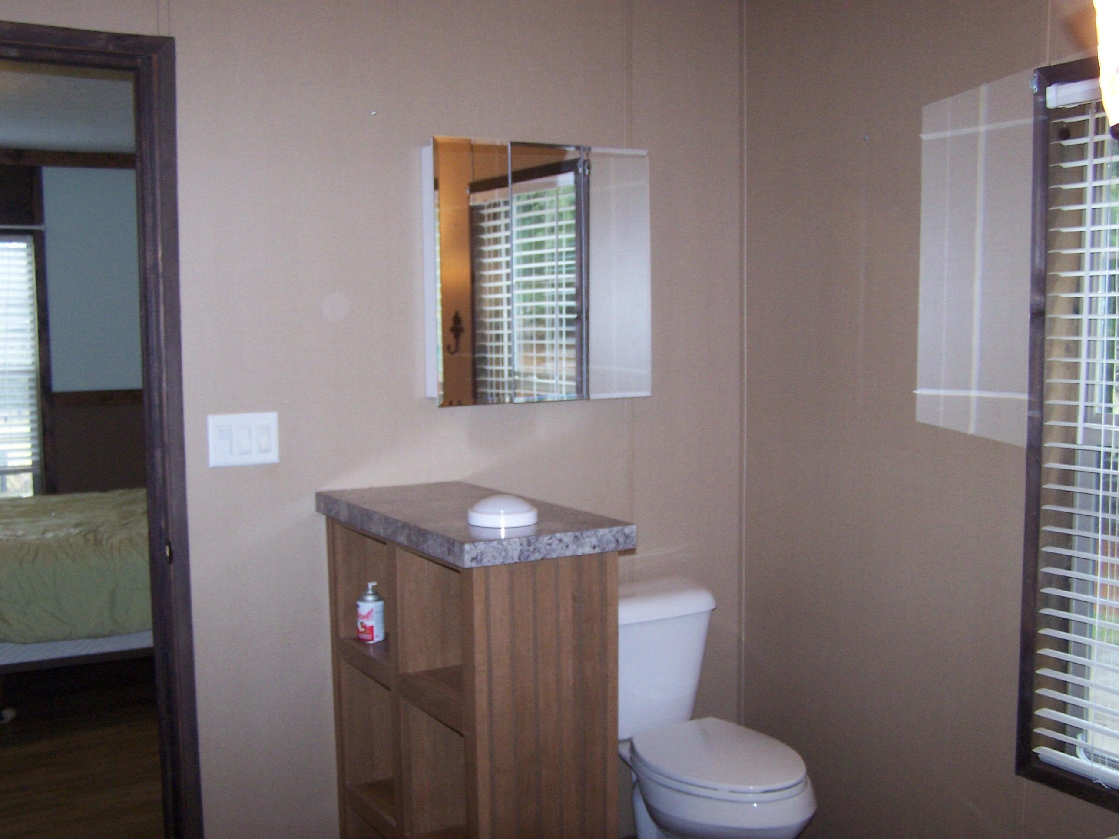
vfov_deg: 37.7
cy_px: 420
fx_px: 1228
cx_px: 560
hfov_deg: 49.0
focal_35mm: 38
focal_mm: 6.3
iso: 140
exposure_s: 1/60
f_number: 2.8
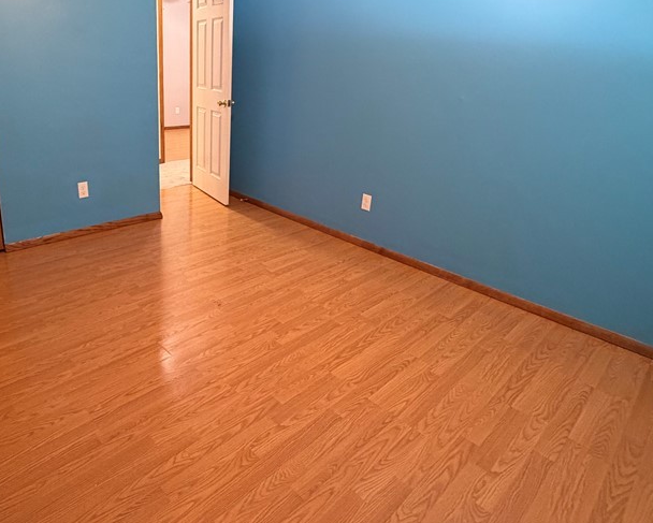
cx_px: 249
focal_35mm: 23
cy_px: 186
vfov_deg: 59.8
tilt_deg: -15.4
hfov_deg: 71.5
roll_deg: -2.1
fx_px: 445
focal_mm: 2.22
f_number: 2.2
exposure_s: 1/60
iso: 500
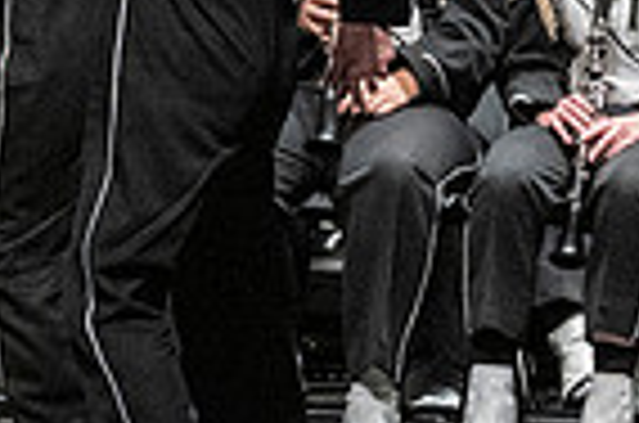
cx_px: -414
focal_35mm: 921
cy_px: -99
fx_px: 16311
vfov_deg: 1.5
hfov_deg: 2.2
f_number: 4
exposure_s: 1/500
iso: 4000
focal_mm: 150
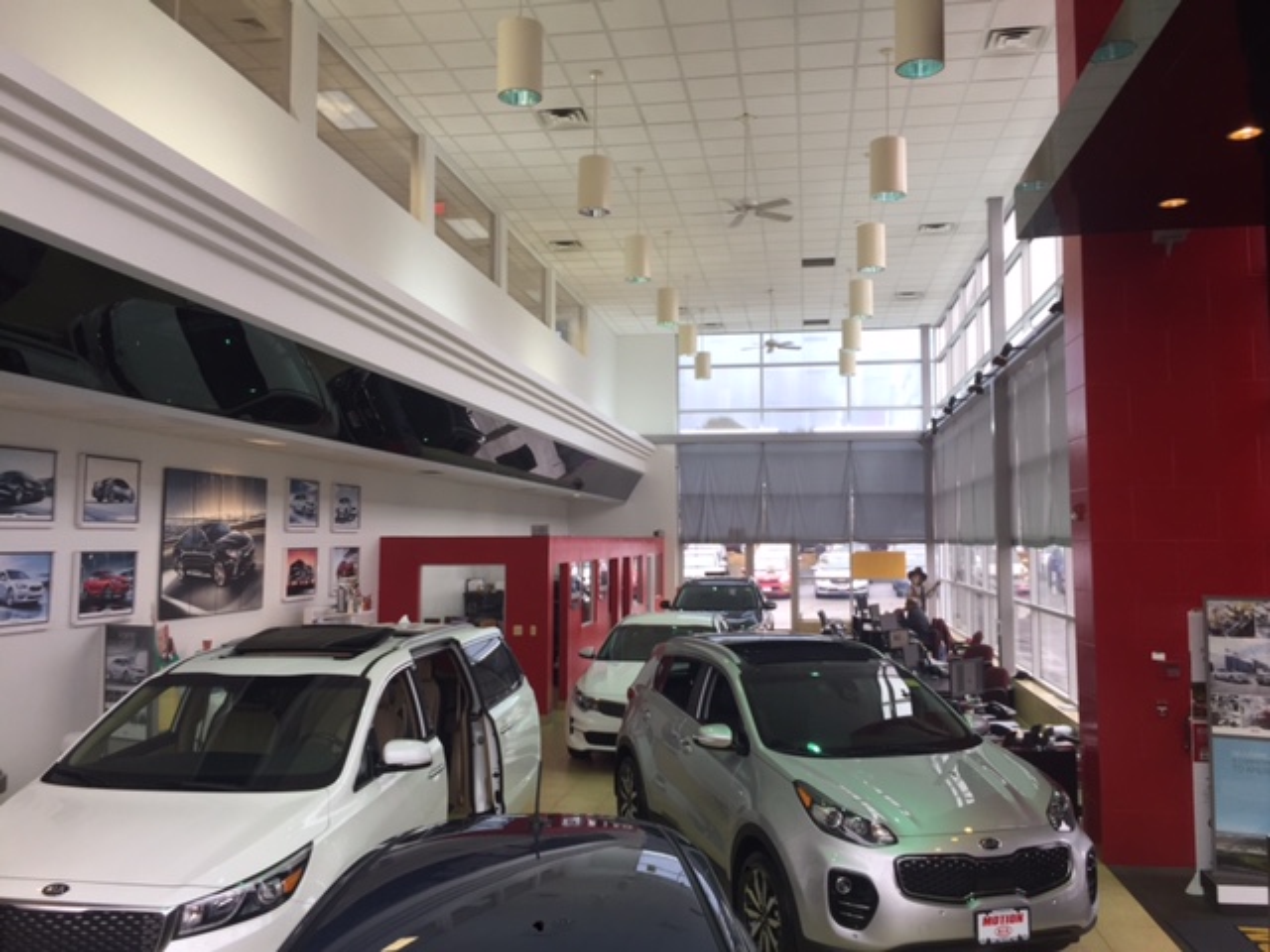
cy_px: 476
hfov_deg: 61.7
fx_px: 1064
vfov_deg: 48.2
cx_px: 635
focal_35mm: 29
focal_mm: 4.15
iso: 40
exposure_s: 1/60
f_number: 2.2
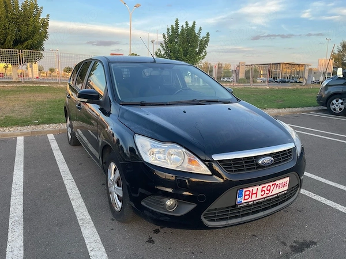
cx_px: 173
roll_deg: -1.4
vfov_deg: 53.1
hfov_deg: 67.3
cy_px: 130
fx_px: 260
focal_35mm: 26
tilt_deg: -9.4
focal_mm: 4.2
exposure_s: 1/121
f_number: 1.6
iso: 40
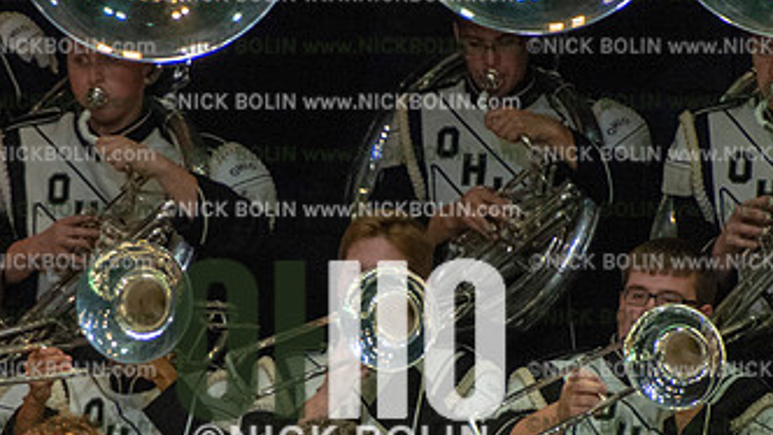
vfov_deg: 1.7
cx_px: 340
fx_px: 14988
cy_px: 370
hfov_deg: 3.0
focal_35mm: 731
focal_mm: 400
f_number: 5.6
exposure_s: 1/320
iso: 8000
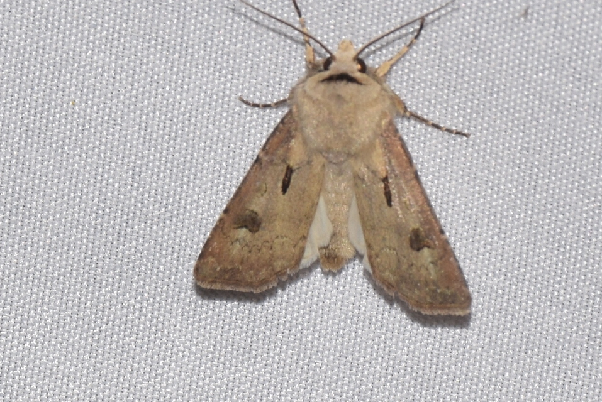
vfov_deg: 6.6
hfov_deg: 9.8
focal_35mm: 210
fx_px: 3515
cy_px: 201
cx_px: 301
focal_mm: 140
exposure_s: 1/160
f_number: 13
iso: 100
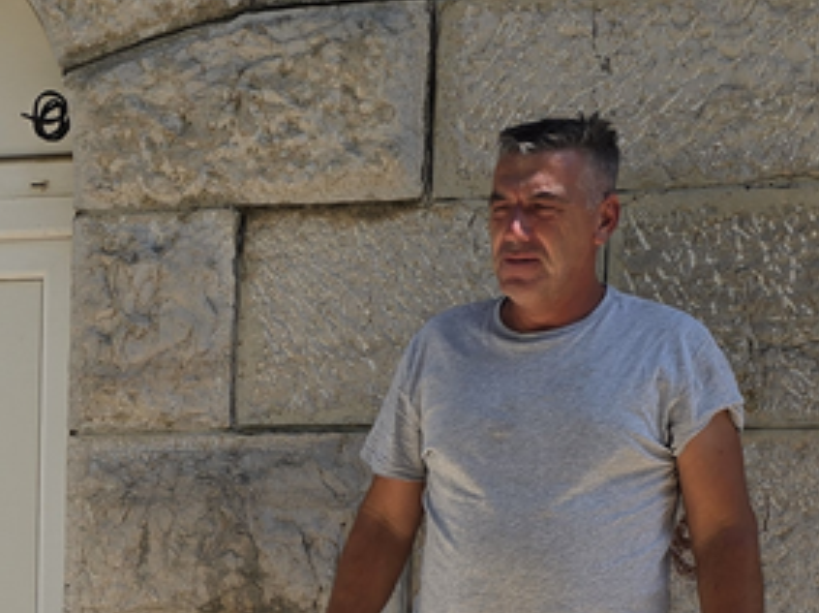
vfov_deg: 14.6
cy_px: 723
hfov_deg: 19.0
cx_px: -154
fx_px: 2317
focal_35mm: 98
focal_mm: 6.3
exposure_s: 1/645
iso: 12
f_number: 1.7
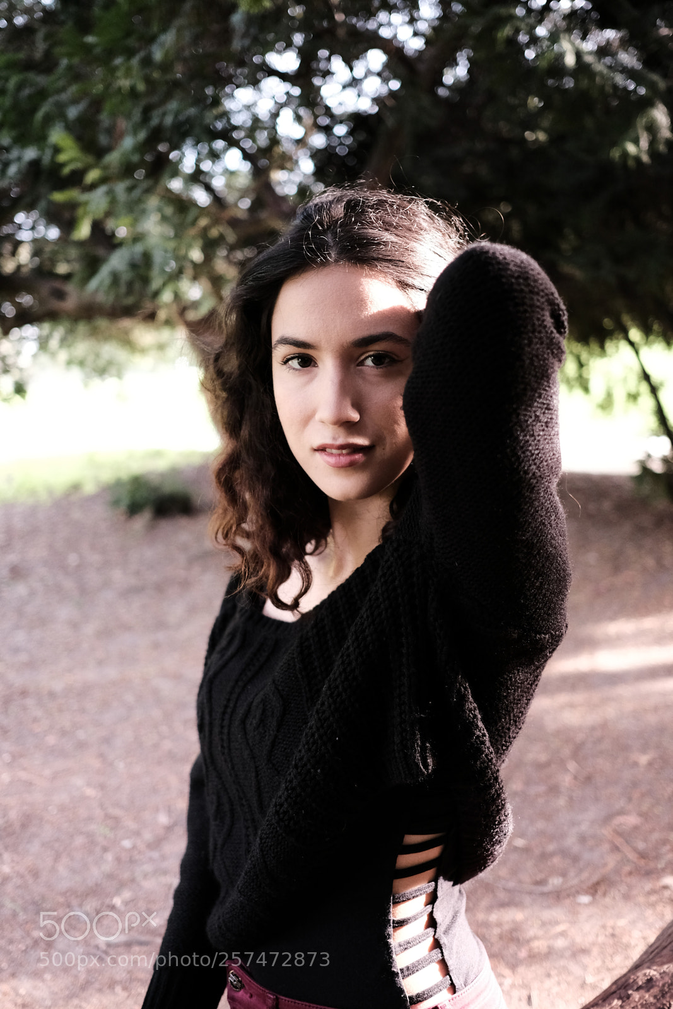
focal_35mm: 35
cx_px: 336
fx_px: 981
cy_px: 504
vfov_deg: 54.4
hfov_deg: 37.9
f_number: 2
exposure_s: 1/320
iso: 1600
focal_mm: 23
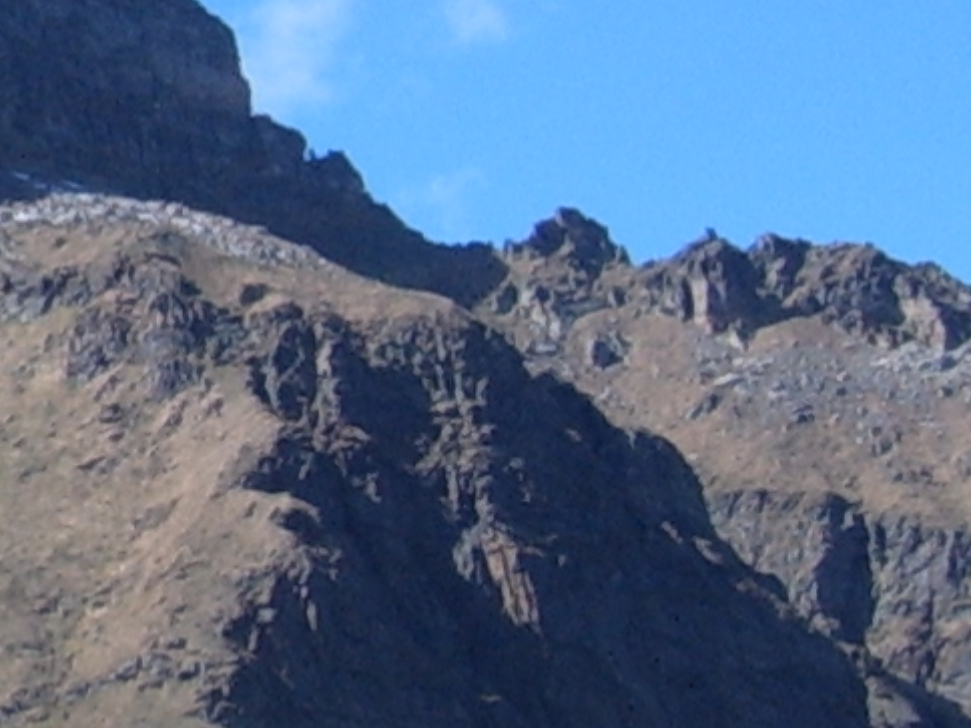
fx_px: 7377
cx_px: -1268
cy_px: 189
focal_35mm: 263
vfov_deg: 5.6
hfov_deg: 7.1
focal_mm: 9.4
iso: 63
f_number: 7.1
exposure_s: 1/180
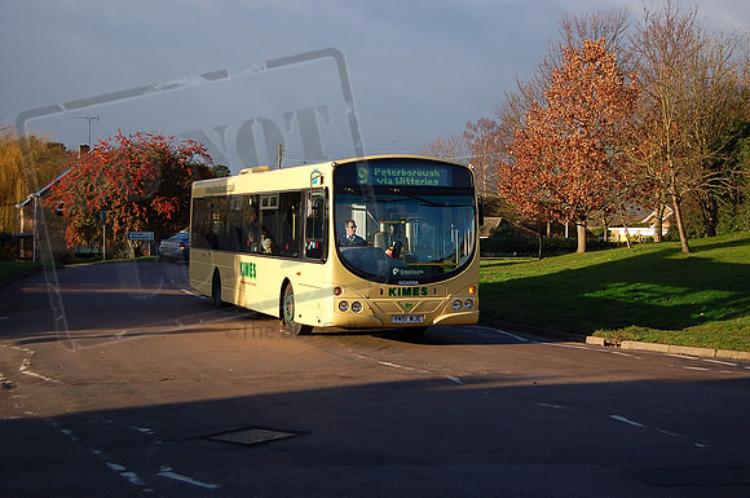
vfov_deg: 22.6
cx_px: 375
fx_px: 1248
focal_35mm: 60
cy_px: 249
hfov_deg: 33.4
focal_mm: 40
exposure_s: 1/1000
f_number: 5
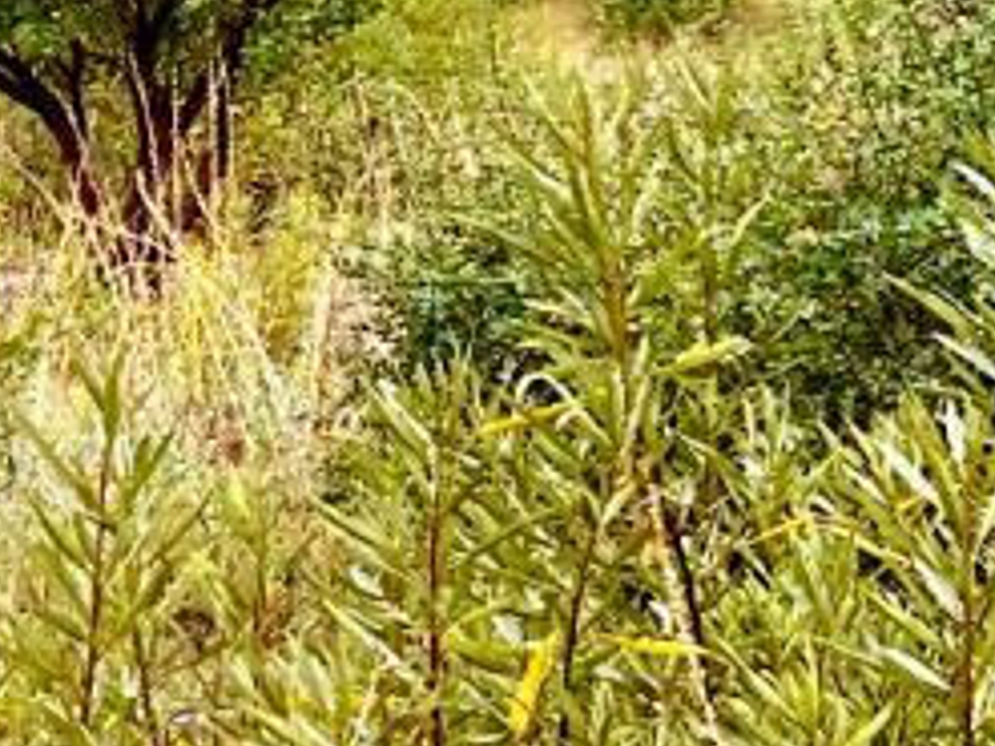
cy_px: -2
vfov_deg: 9.3
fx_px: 4539
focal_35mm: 158
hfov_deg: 12.4
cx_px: 0
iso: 50
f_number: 1.5
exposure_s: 1/1038
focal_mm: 5.7
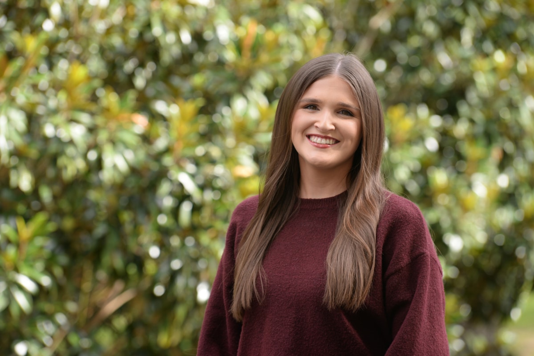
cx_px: 267
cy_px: 178
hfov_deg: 11.1
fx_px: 2744
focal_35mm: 185
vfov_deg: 7.4
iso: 250
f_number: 6.3
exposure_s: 1/250
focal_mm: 185
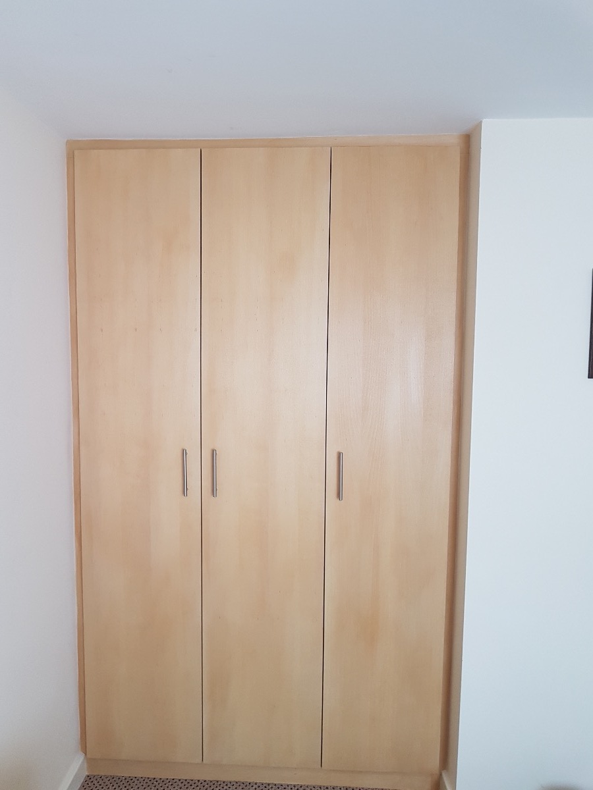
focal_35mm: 26
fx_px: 594
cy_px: 395
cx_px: 296
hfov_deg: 53.1
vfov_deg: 67.3
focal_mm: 4.2
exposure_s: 1/50
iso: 64
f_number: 1.7
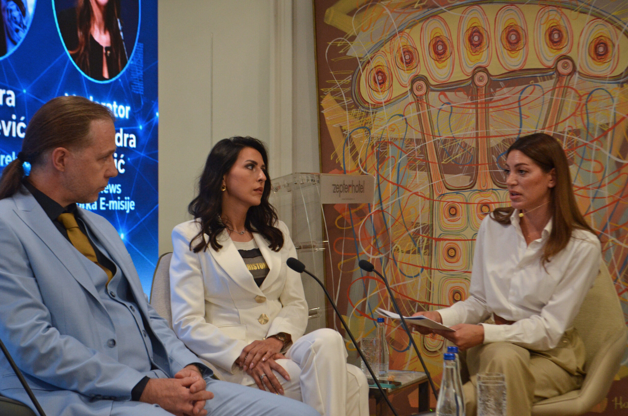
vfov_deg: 21.5
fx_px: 1097
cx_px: 314
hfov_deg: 32.0
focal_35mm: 63
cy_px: 208
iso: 1000
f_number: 5.3
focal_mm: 42
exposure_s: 1/60
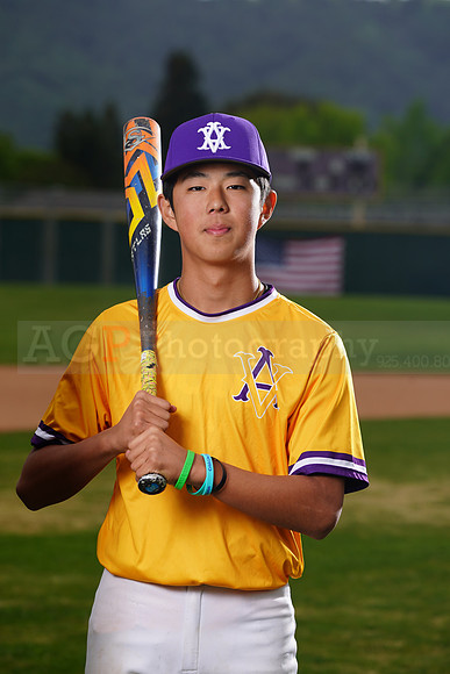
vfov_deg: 10.3
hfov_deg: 6.9
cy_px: 337
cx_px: 225
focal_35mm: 200
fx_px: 3747
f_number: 8
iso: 100
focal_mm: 200
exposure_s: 1/250
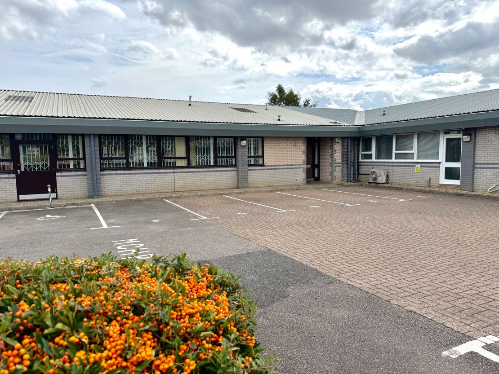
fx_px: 346
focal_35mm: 24
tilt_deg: -5.3
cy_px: 187
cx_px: 250
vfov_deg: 56.8
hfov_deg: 71.6
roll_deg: +1.5
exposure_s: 1/7092
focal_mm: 6.76
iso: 80
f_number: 1.78
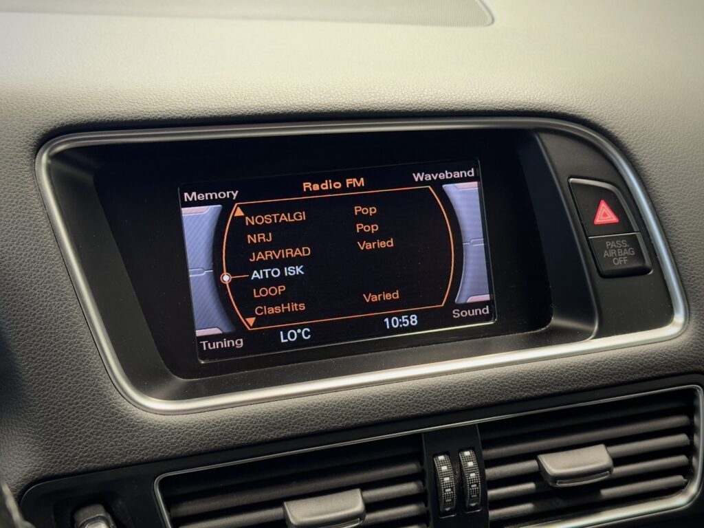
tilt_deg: -20.9
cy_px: 264
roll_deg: -0.5
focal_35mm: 48
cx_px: 352
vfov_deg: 30.3
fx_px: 976
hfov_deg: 39.7
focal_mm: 6.76
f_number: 1.78
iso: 500
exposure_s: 1/40
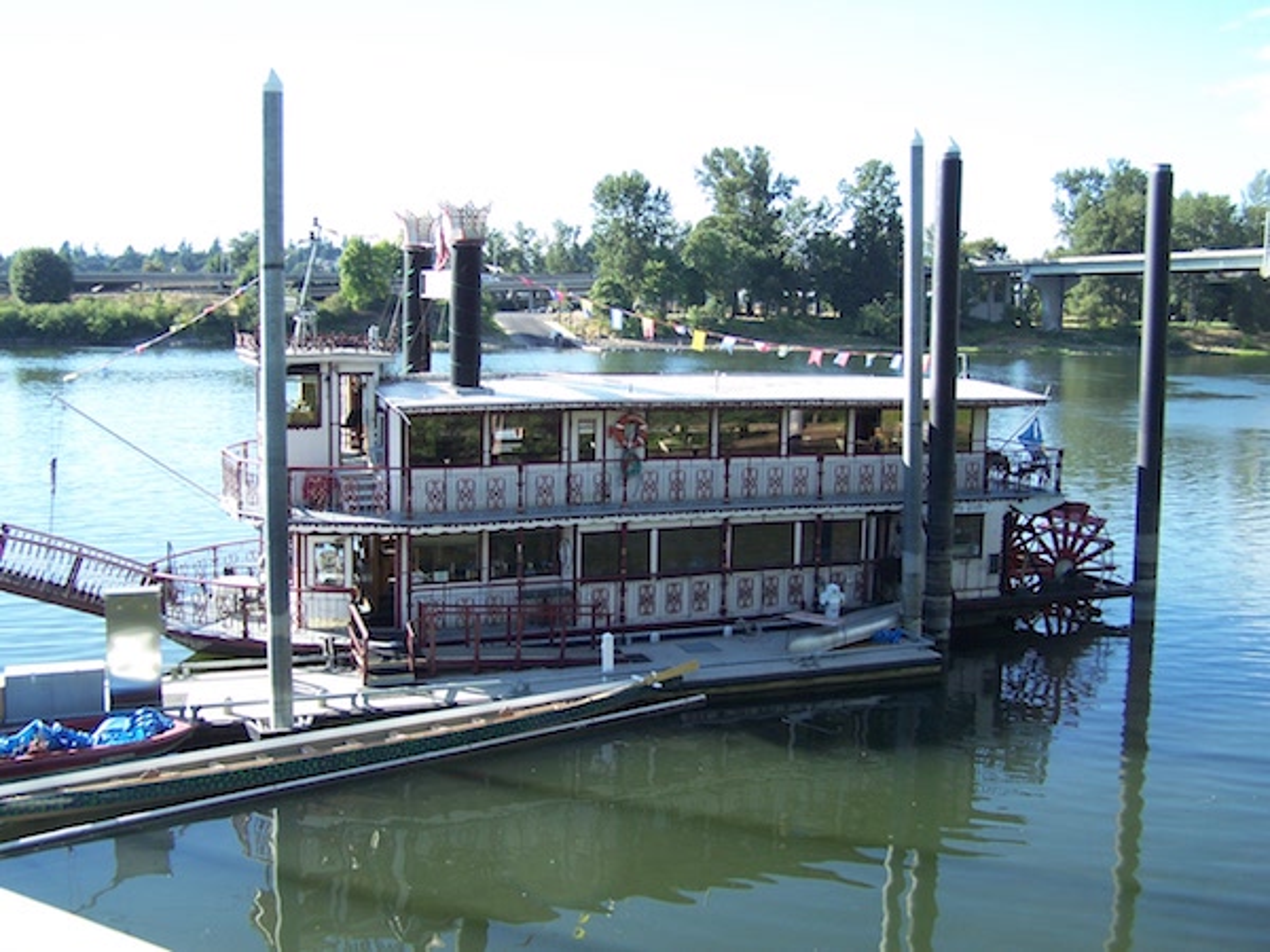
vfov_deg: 37.7
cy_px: 476
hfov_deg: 49.0
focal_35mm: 38
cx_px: 635
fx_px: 1394
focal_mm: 6.3
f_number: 2.8
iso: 80
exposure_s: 1/350
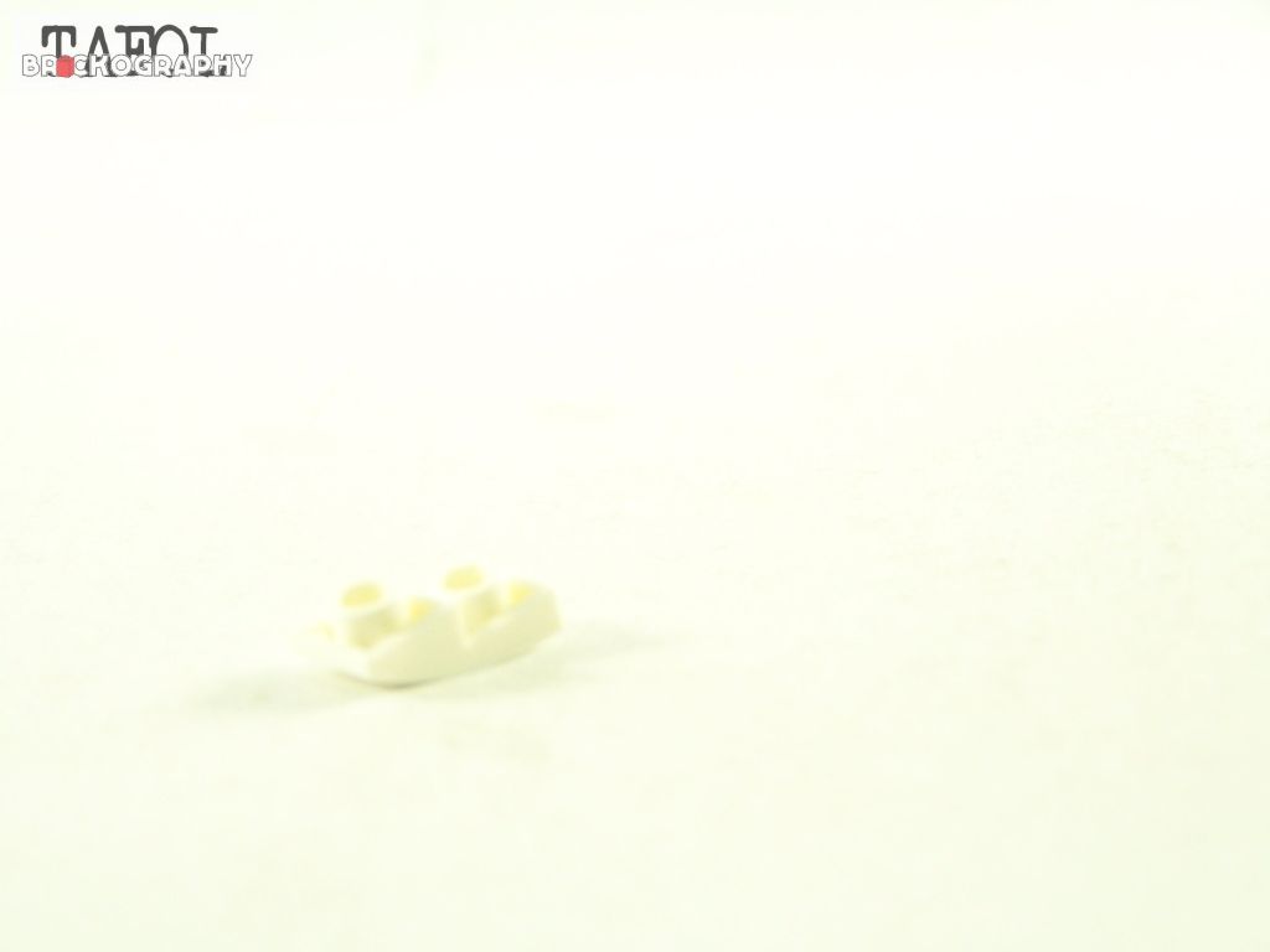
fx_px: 3852
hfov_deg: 18.7
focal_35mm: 105
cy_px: 476
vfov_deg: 14.1
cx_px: 635
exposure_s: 1/60
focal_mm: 17.5
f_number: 3.2
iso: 400
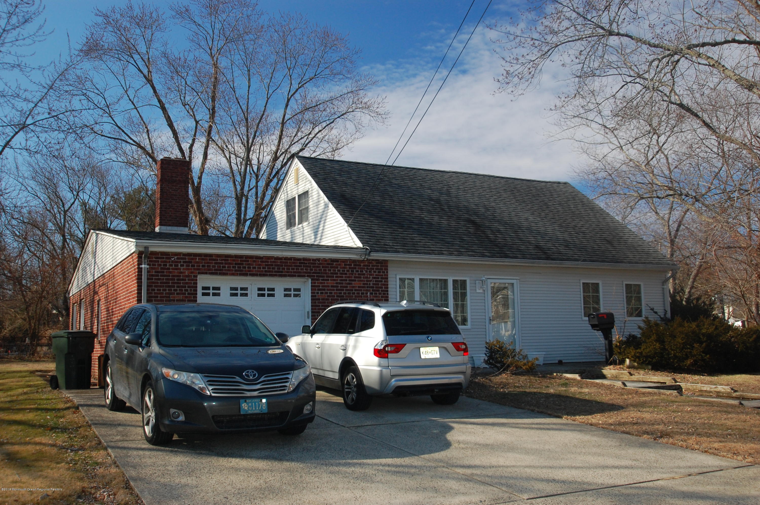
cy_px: 252
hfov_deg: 53.2
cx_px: 380
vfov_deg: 36.8
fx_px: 759
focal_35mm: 36
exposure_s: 1/250
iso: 400
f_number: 8
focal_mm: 24
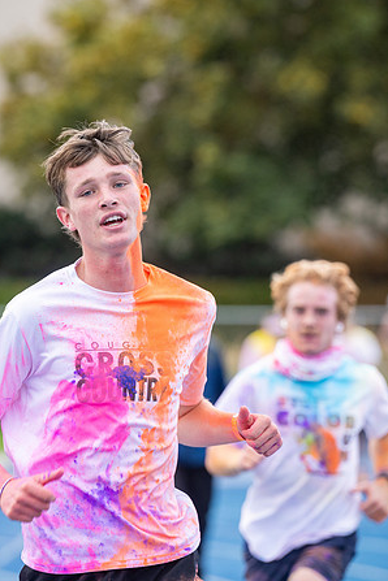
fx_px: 4882
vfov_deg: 6.8
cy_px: 291
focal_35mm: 302
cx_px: 151
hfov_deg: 4.6
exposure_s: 1/640
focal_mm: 200
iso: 500
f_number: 4
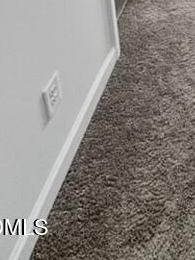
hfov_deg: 26.0
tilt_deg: -12.7
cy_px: -137
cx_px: 282
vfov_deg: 27.9
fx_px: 323
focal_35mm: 43
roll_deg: +0.1
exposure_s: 1/99
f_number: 2.2
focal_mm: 2.2
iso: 160
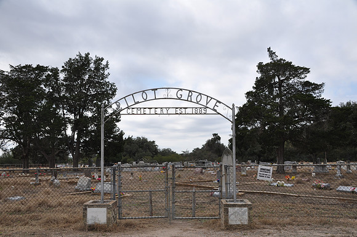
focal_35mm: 39
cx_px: 178
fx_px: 386
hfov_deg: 49.6
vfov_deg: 34.1
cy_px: 118
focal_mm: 26
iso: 200
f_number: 11
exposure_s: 1/125
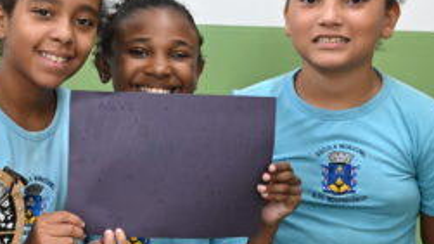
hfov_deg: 12.8
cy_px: 191
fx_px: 1818
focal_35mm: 158
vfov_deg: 7.7
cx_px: -247
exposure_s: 1/60
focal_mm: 37
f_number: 4
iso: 1250
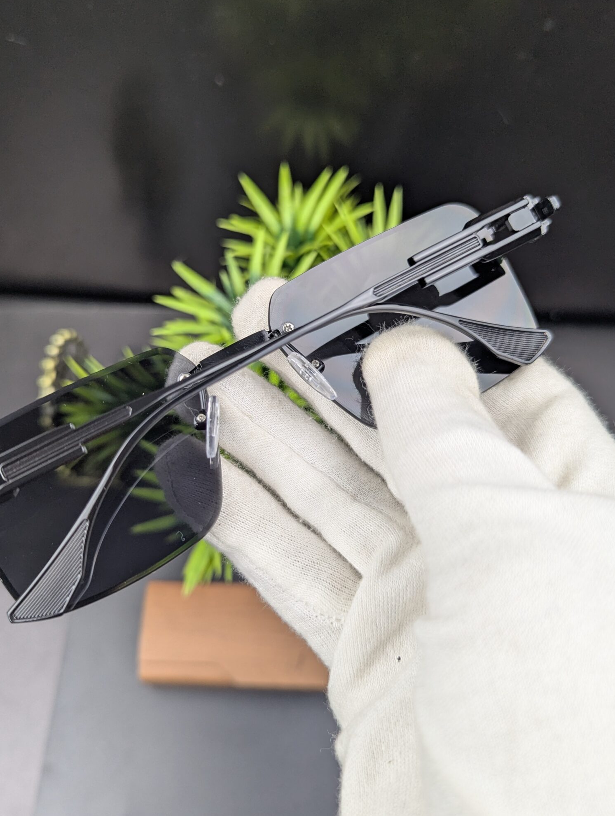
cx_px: 292
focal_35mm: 31
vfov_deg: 58.3
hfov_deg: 45.5
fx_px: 732
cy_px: 411
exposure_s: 1/100
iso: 80
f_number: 1.85
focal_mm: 6.81
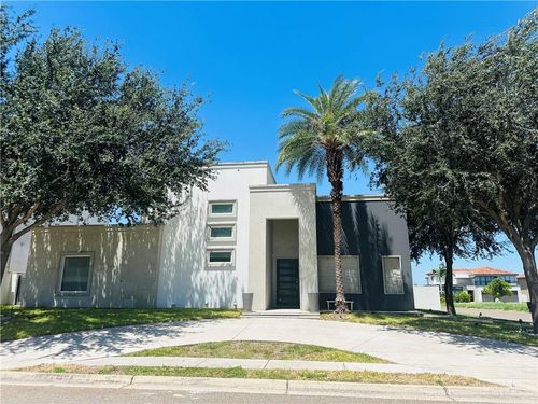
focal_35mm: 24
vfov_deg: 56.8
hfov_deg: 71.6
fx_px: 373
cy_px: 202
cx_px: 269
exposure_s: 1/4184
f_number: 1.78
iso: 80
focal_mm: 6.86
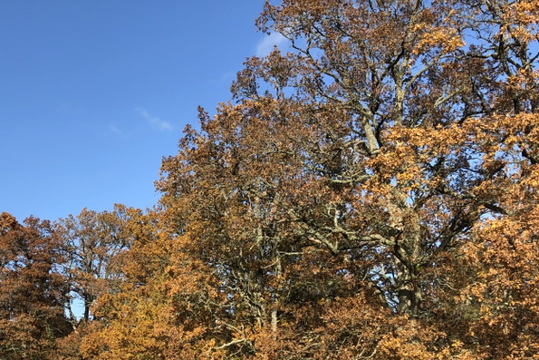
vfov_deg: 28.3
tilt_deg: +14.5
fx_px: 704
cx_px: 159
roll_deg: -0.4
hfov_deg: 41.1
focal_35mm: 47
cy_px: 263
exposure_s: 1/1200
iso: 20
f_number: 1.8
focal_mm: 3.99
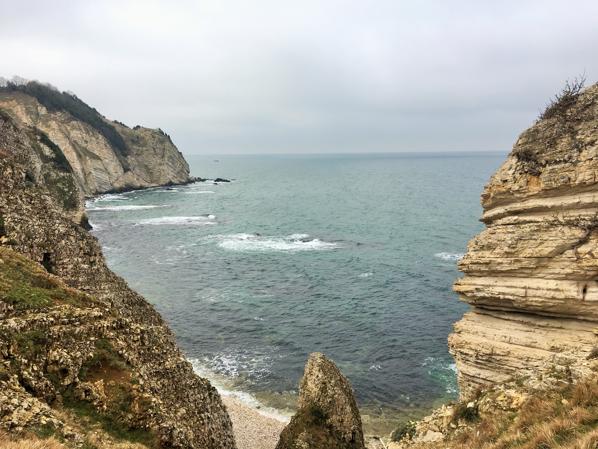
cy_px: 224
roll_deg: +1.0
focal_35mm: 29
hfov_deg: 61.7
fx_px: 501
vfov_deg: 48.2
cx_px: 299
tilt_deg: -7.5
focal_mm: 4.15
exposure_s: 1/538
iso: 25
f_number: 2.2
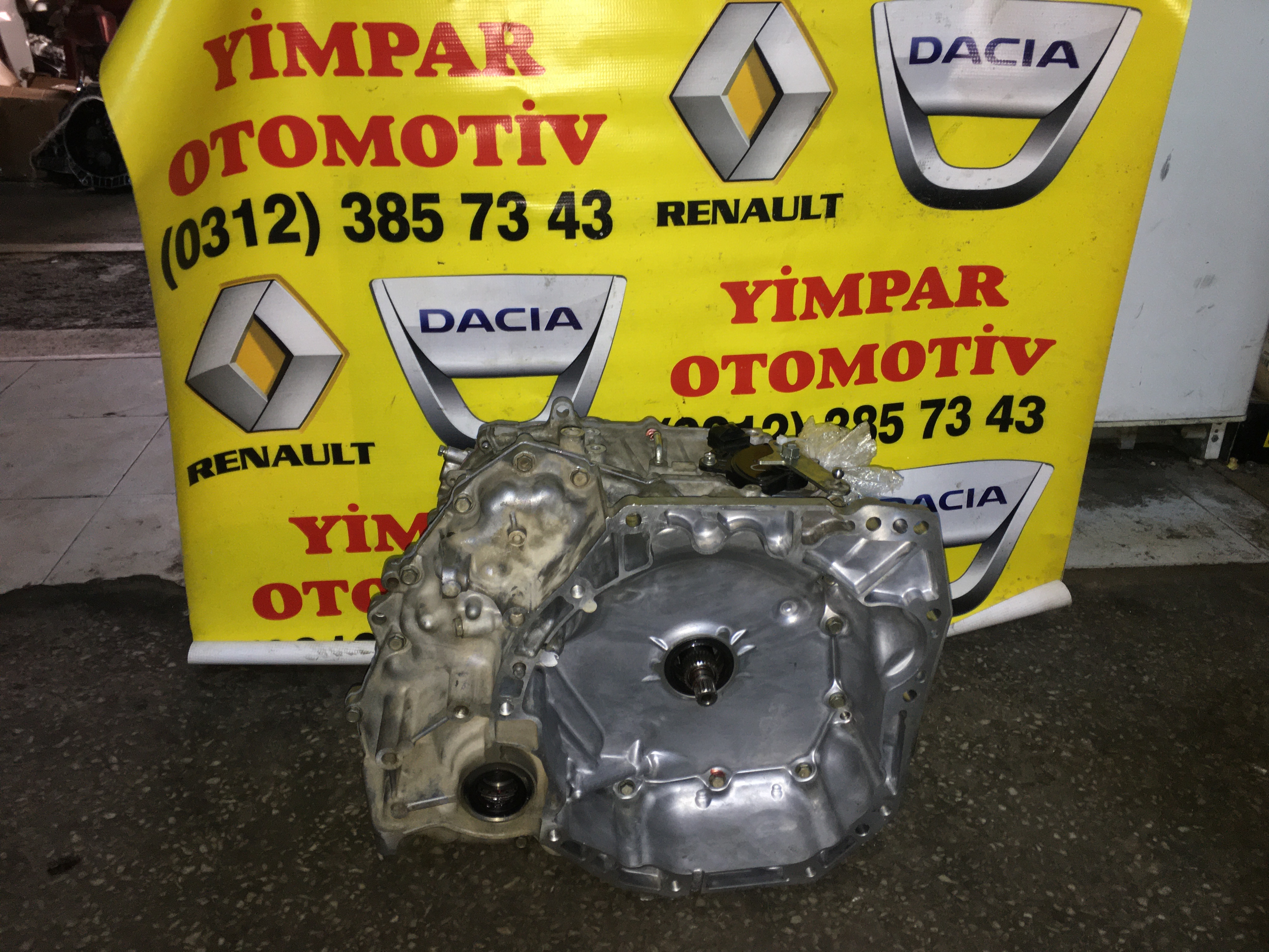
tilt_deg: -23.4
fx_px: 1063
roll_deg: -1.6
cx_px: 634
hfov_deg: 61.7
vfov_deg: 48.2
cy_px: 476
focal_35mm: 29
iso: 80
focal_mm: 4.15
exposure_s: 1/17
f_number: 2.2
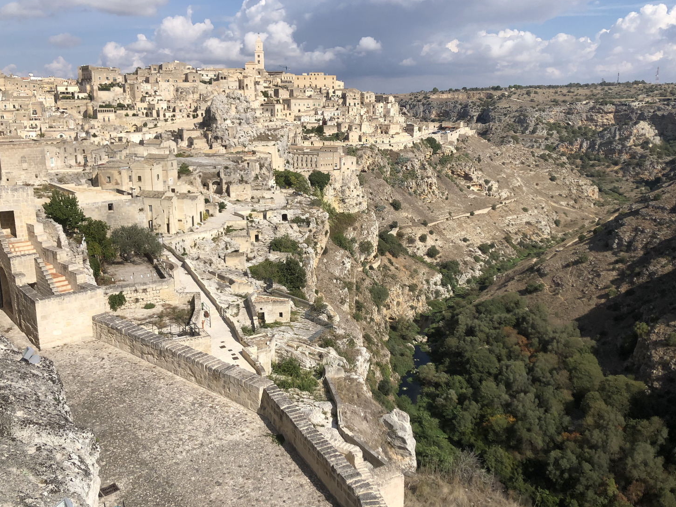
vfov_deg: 45.4
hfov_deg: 58.3
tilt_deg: -13.6
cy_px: 246
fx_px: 605
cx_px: 321
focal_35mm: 31
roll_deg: +0.8
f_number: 1.8
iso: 20
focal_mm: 4
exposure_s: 1/3472
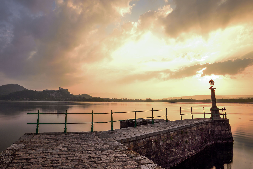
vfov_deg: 54.7
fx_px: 162
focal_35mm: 23
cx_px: 105
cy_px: 66
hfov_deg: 75.5
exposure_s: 3
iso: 100
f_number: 20
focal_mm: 16
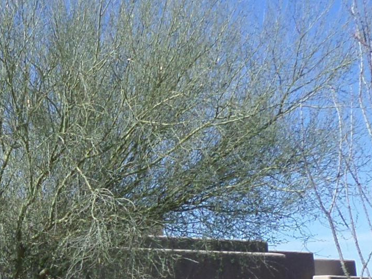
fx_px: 1129
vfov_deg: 13.3
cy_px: 427
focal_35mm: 105
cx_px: -117
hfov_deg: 17.5
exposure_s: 1/1500
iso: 80
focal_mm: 4.5
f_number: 2.5
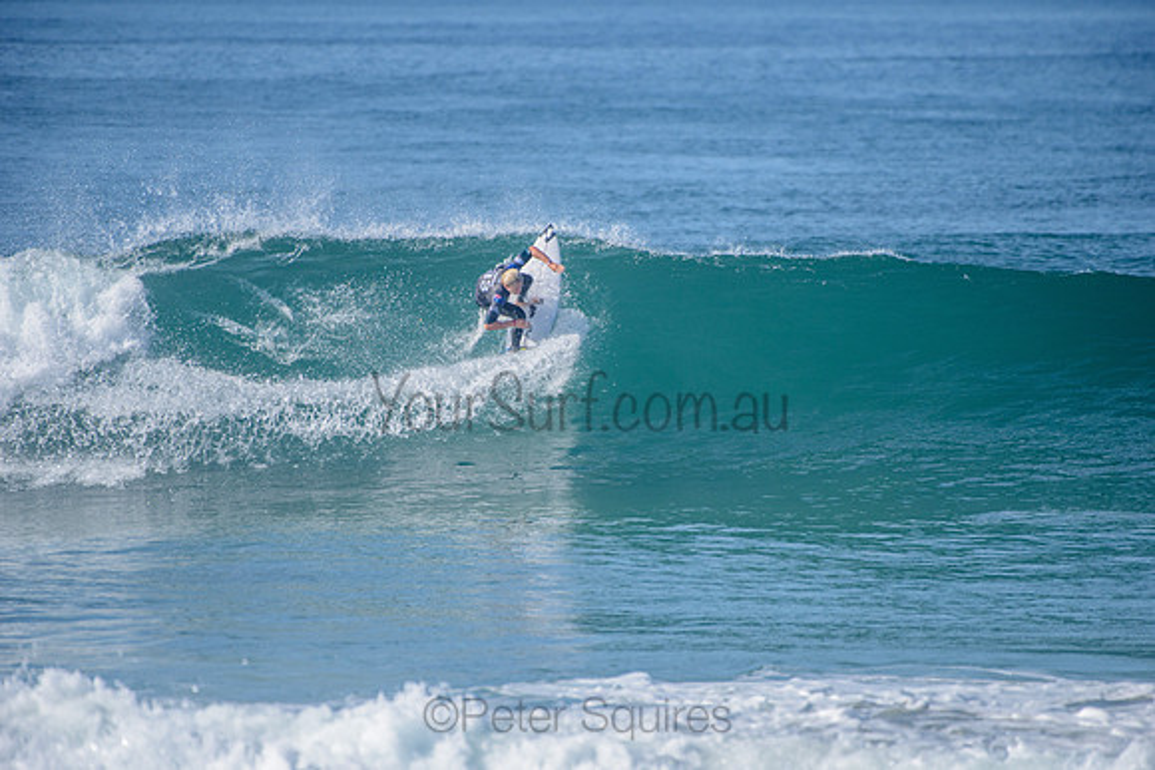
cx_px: 578
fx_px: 16045
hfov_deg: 4.1
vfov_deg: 2.8
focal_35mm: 500
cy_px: 385
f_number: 5.6
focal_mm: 500
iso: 280
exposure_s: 1/2500
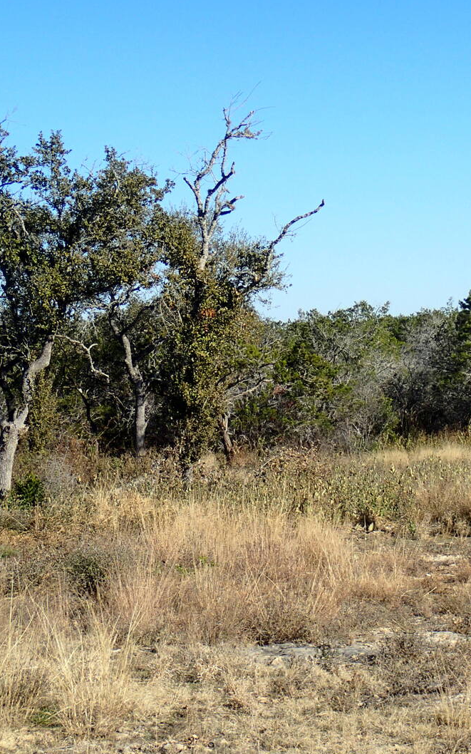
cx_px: 384
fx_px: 2075
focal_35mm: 101
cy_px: 376
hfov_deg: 12.9
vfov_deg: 20.6
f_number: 5.6
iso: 100
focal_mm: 12.6
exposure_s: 1/400
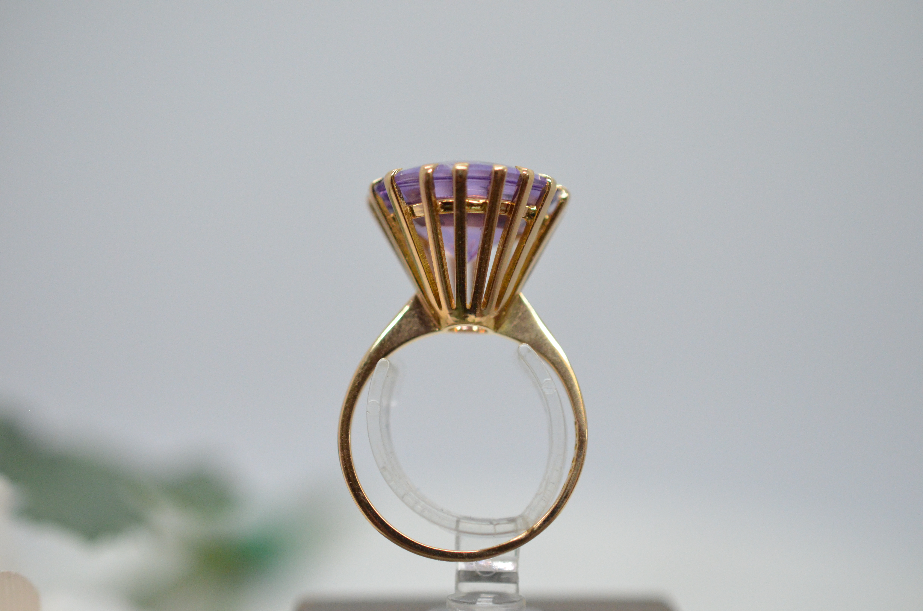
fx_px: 1535
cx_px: 462
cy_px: 306
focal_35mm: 60
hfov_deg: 33.5
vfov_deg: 22.5
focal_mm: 40
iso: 2500
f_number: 4
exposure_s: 1/2500
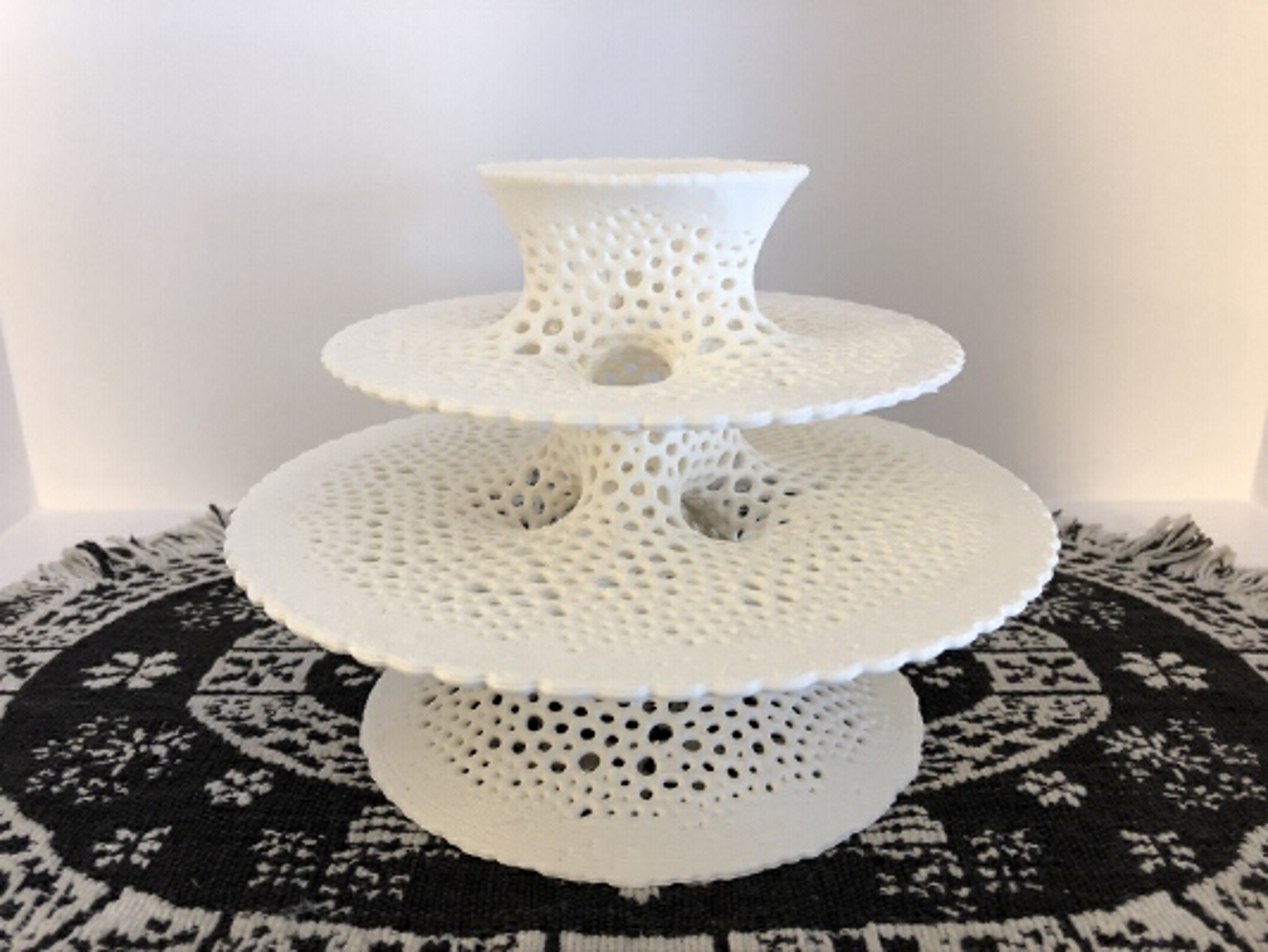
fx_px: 1026
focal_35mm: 28
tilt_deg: -20.4
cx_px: 634
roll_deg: +0.7
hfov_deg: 63.4
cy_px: 476
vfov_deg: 49.8
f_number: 1.8
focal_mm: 3.99
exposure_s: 1/17
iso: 40
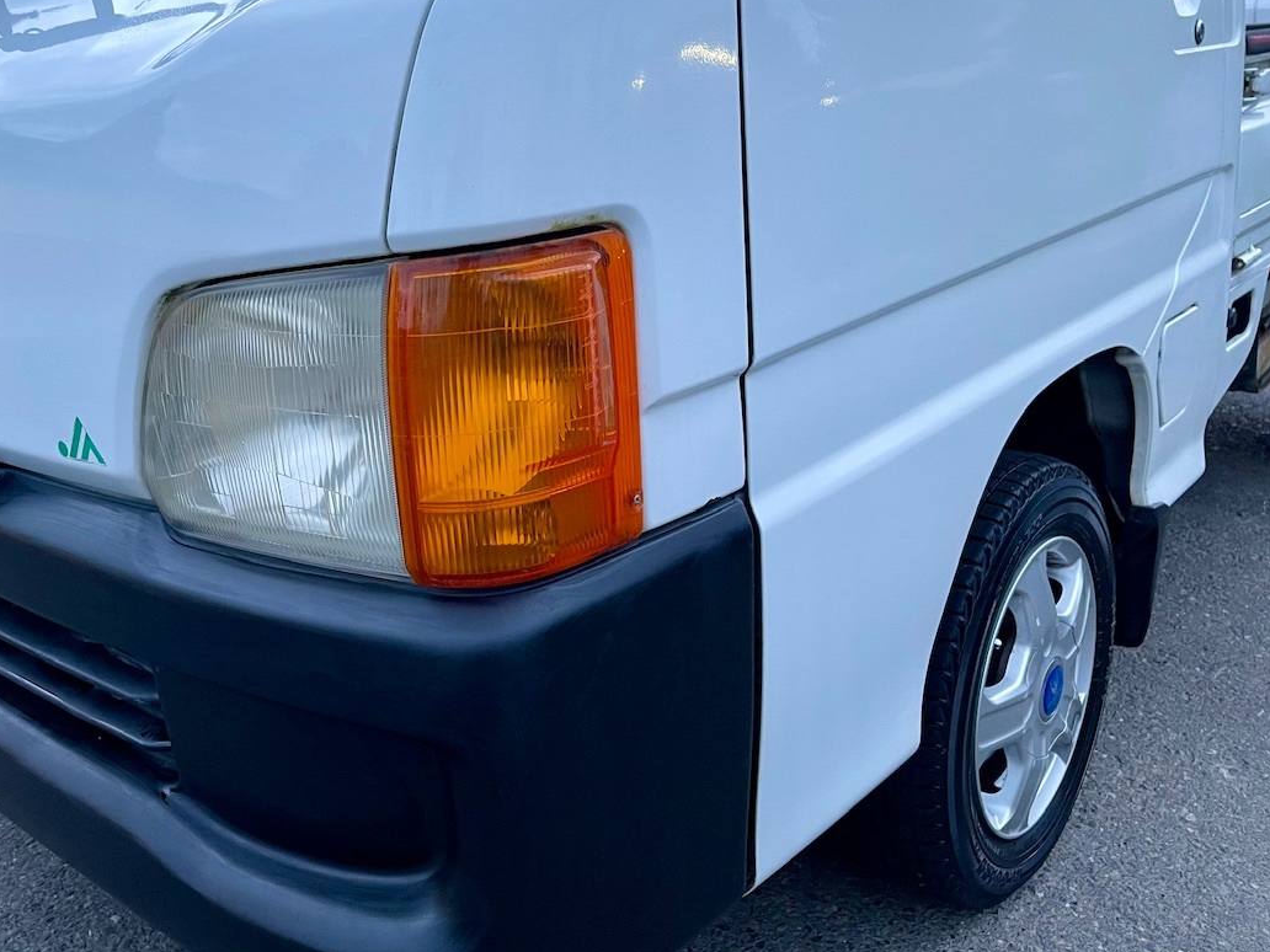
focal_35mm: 31
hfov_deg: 57.7
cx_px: 486
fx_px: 1137
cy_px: 406
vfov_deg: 45.3
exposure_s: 1/40
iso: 125
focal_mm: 5.1
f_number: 1.6
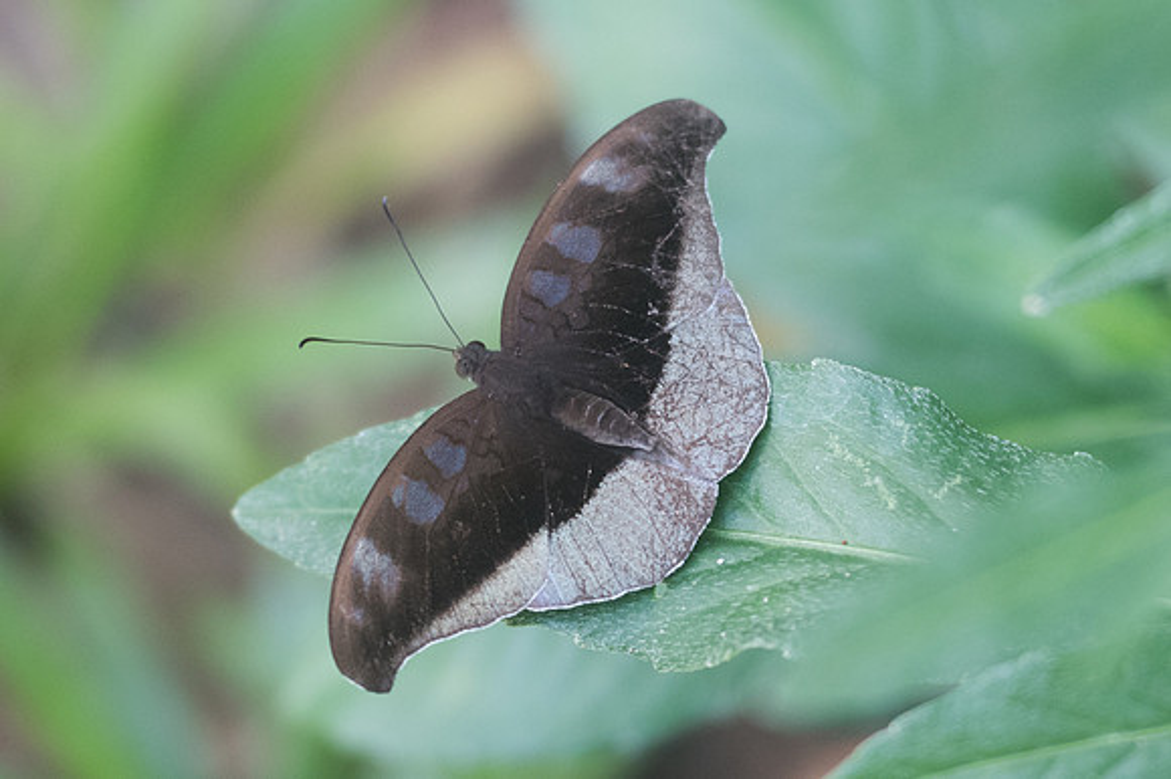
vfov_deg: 3.2
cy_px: 452
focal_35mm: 426
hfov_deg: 4.8
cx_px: 586
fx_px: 13850
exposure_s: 1/250
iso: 1000
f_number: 3.2
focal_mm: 150
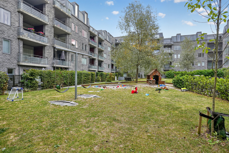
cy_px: 76
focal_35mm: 19
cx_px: 114
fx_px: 121
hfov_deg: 86.9
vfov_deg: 64.5
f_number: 8
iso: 500
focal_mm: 19
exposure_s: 1/400
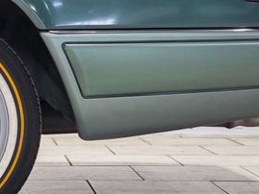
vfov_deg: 9.0
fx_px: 1228
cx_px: 22
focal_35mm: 164
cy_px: 27
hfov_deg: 12.0
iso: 320
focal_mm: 7.9
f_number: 2.4
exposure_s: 1/120
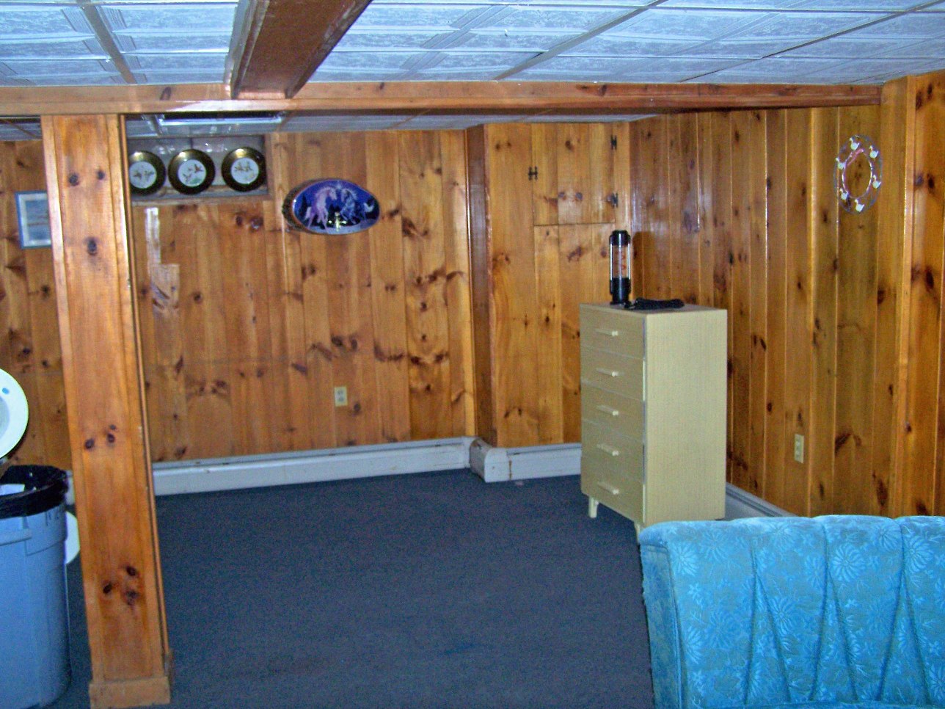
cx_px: 472
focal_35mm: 38
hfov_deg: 49.0
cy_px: 354
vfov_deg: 37.7
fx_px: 1037
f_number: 2.8
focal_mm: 6.3
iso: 140
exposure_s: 1/60
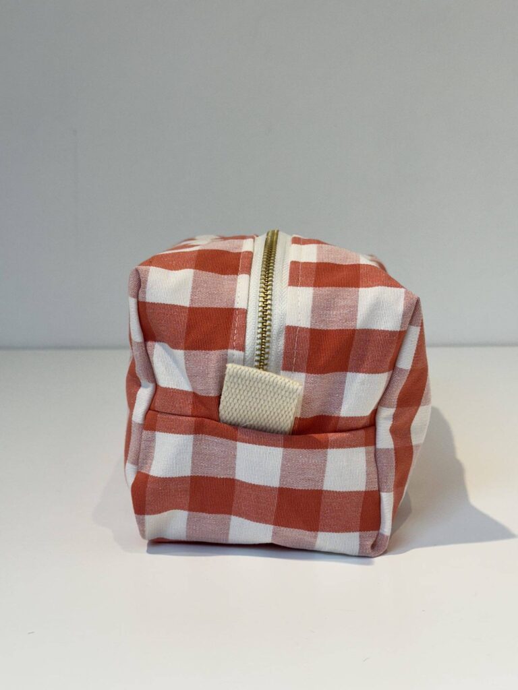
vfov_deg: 39.7
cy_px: 345
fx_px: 958
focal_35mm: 48
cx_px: 259
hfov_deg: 30.3
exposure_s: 1/100
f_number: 1.78
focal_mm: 6.76
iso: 64
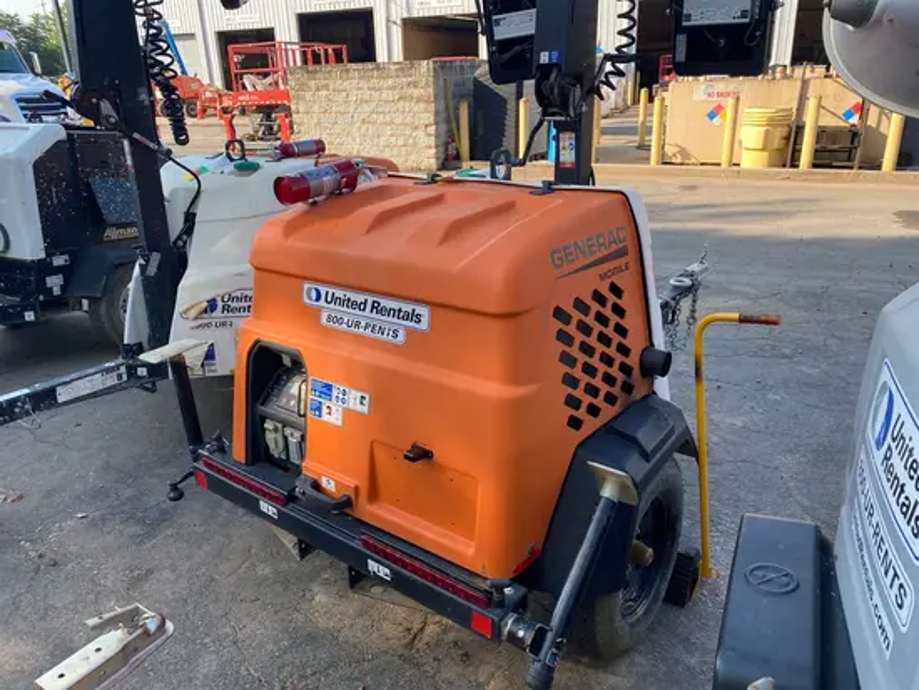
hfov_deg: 67.3
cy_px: 345
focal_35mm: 26
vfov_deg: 53.1
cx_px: 460
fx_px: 691
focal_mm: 4.25
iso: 32
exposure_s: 1/529
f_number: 1.8
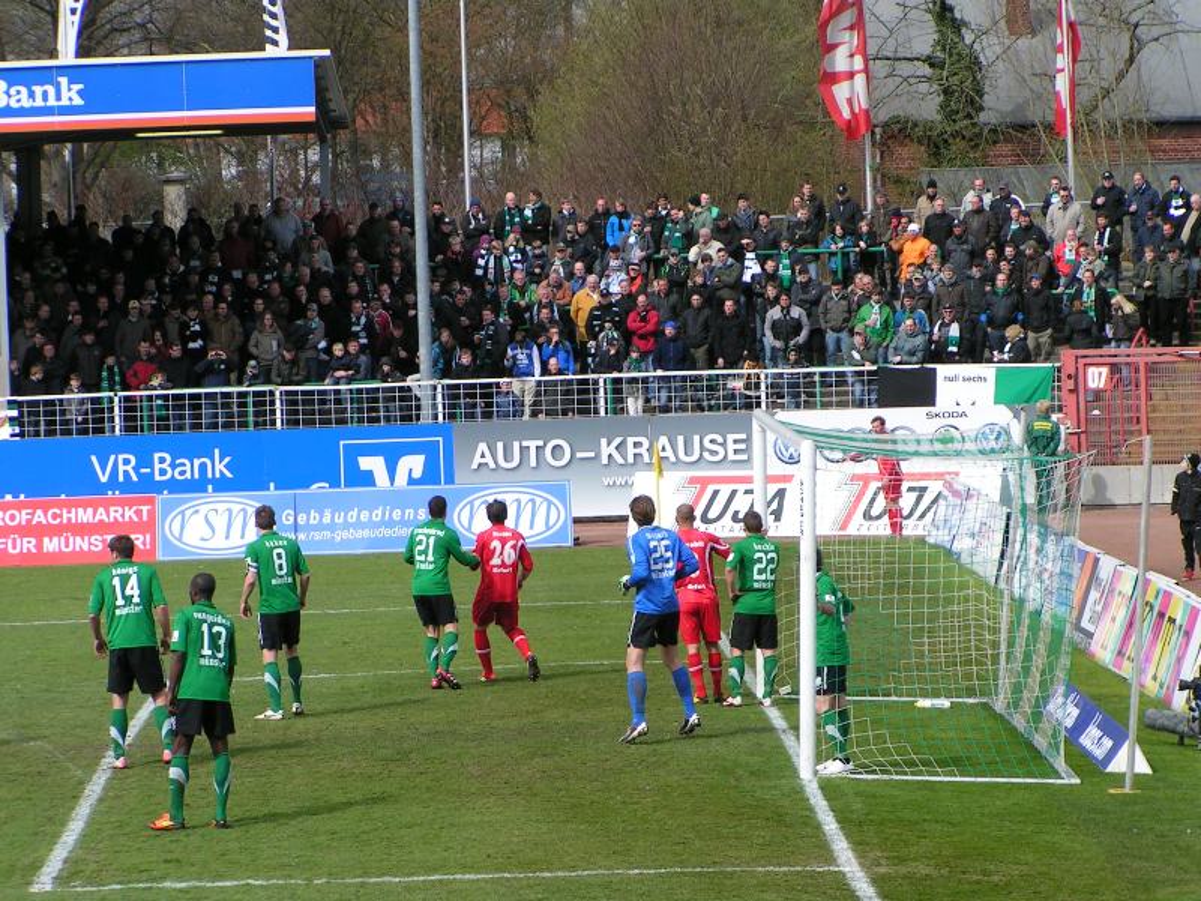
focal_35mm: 164
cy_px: 450
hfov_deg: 12.0
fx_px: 5690
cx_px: 600
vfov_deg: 9.1
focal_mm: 25.1
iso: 50
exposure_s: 1/320
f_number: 5.6
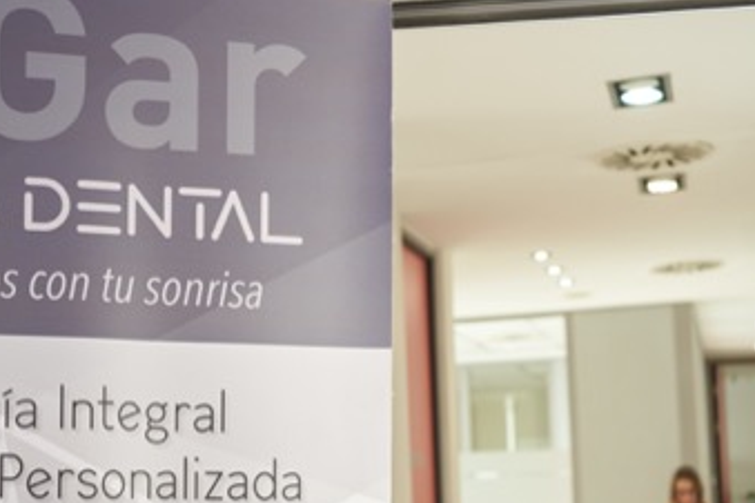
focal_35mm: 62
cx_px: 176
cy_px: 407
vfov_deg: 21.6
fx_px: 1300
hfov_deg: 31.7
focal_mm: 35
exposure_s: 1/1000
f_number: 3.5
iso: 800
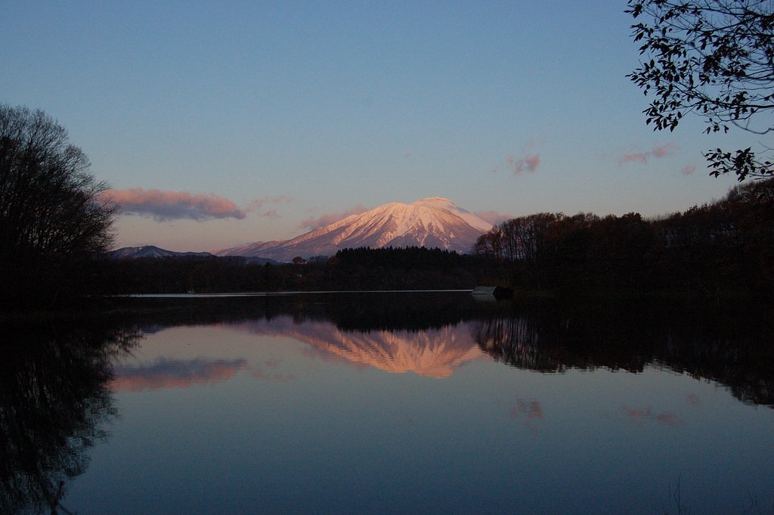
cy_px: 258
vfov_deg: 36.8
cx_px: 387
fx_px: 773
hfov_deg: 53.2
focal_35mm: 36
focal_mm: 24
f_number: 6.3
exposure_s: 1/1250
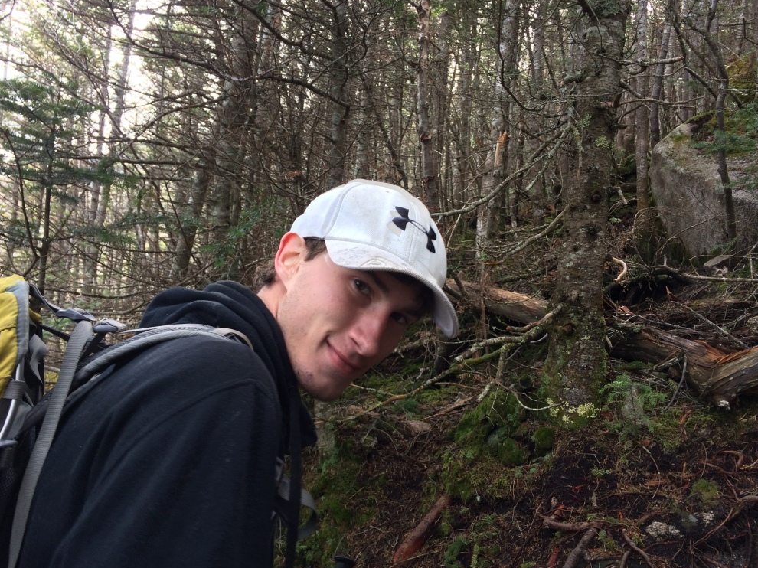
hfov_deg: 60.0
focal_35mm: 30
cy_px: 279
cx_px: 380
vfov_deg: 46.8
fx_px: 657
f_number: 2.2
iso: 64
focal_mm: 4.15
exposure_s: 1/120
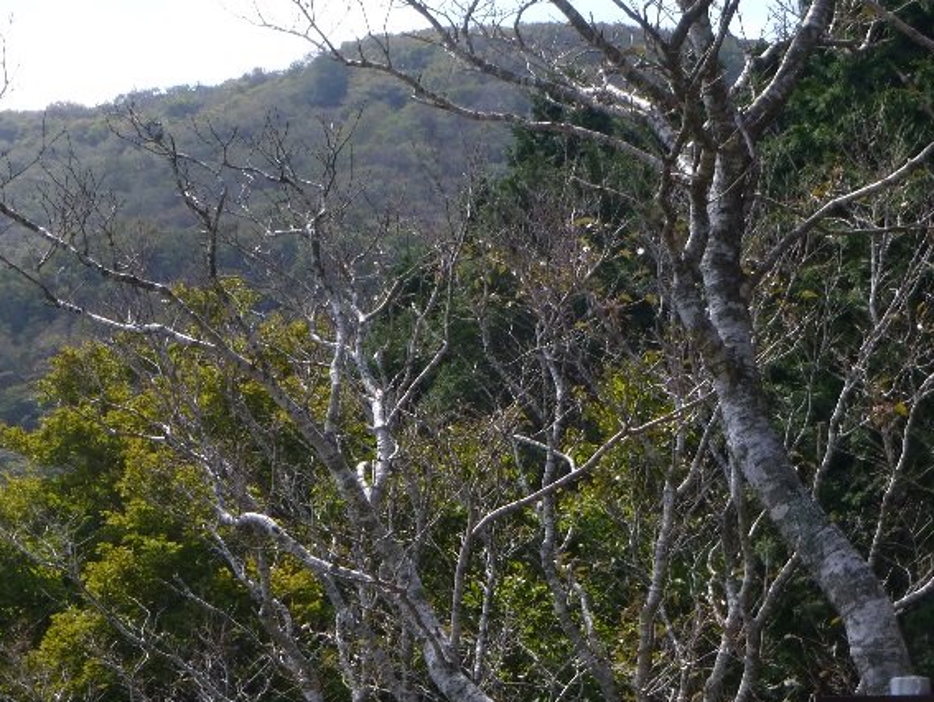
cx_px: 488
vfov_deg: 19.9
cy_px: 420
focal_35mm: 74
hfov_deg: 26.3
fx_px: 1998
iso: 100
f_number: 4.6
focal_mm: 7.3
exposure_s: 1/200
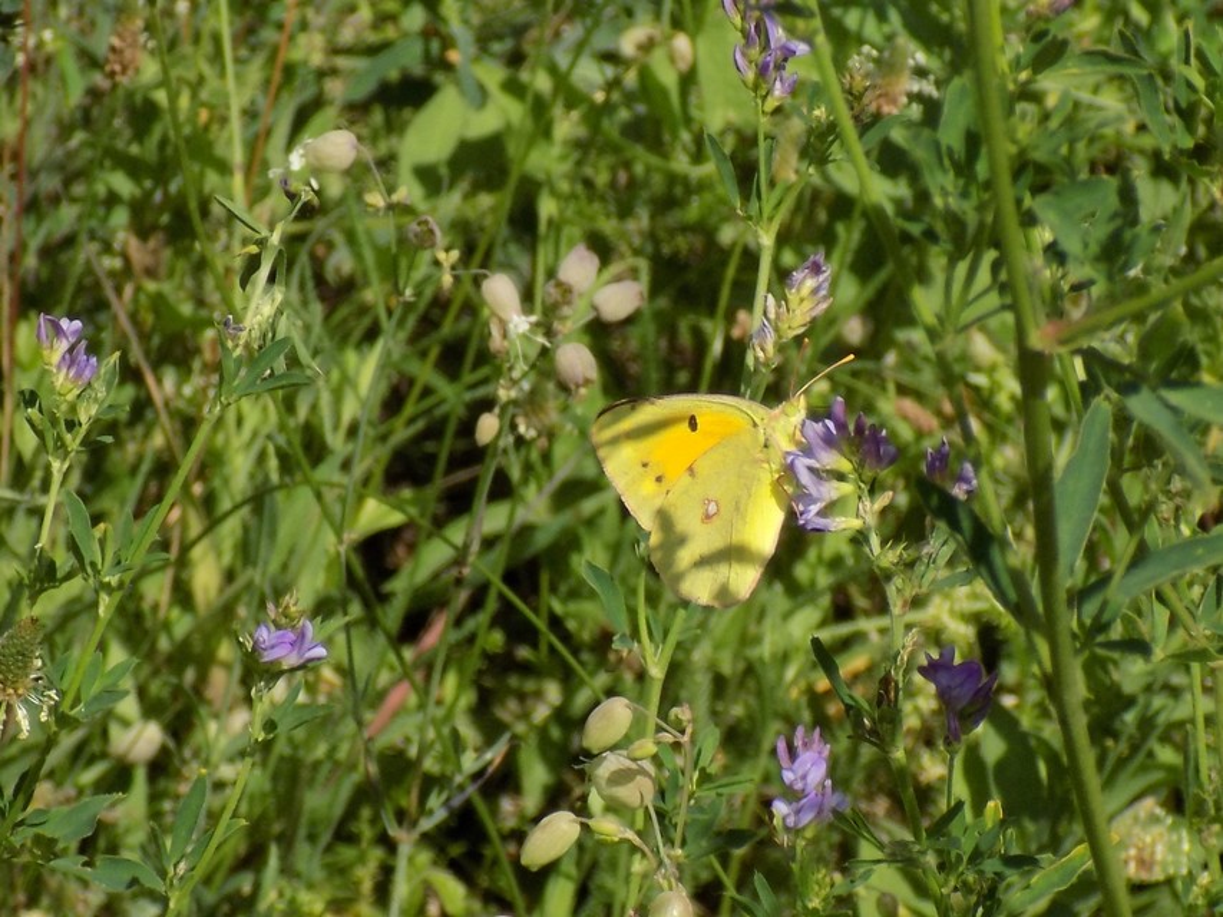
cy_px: 458
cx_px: 612
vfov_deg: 12.6
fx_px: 4170
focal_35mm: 118
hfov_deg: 16.7
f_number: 4.8
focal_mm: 20.9
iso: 80
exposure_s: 1/640
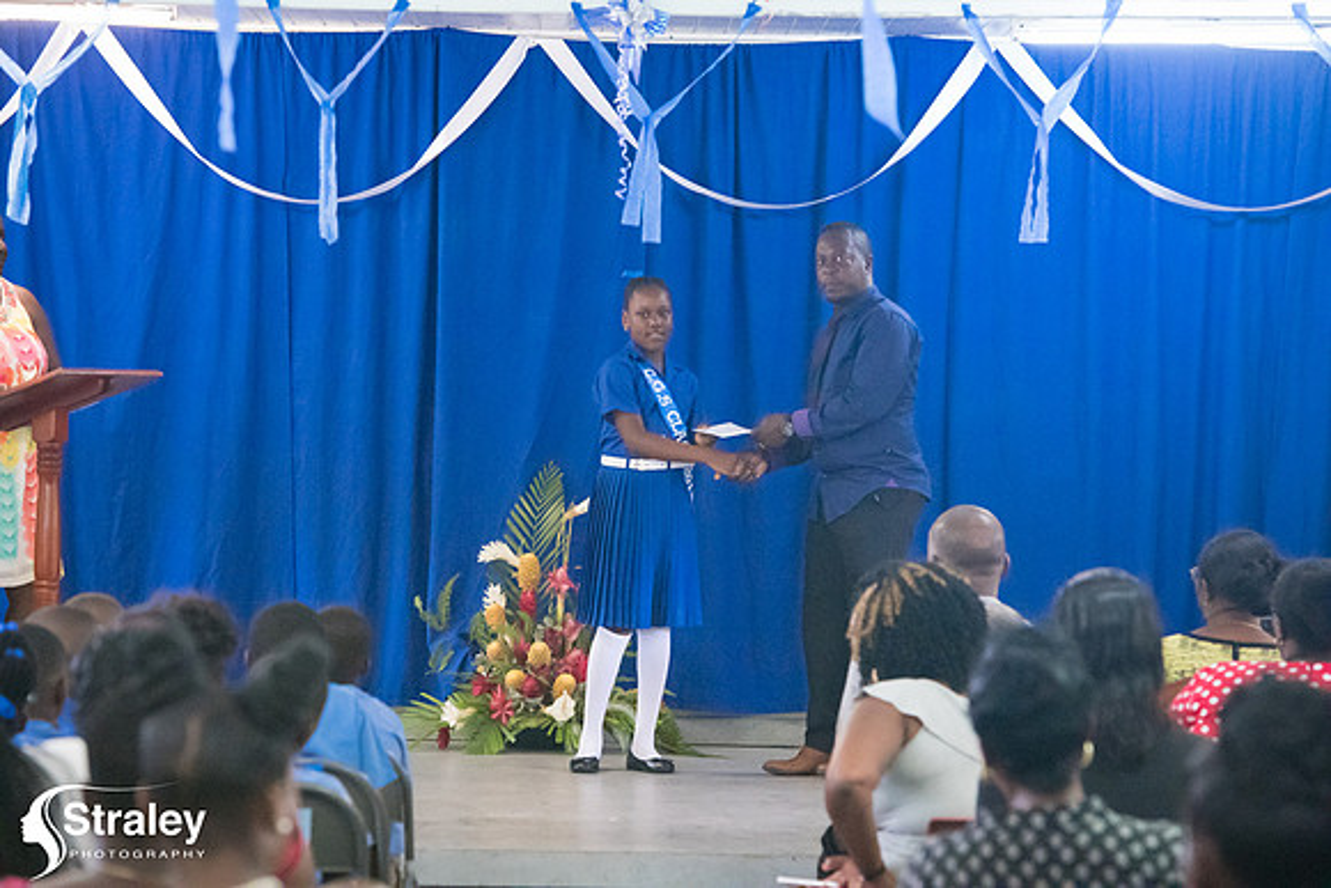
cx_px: 666
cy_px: 444
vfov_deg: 9.5
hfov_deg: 14.2
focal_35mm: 145
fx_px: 5362
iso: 25600
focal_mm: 145
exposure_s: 1/200
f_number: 6.3
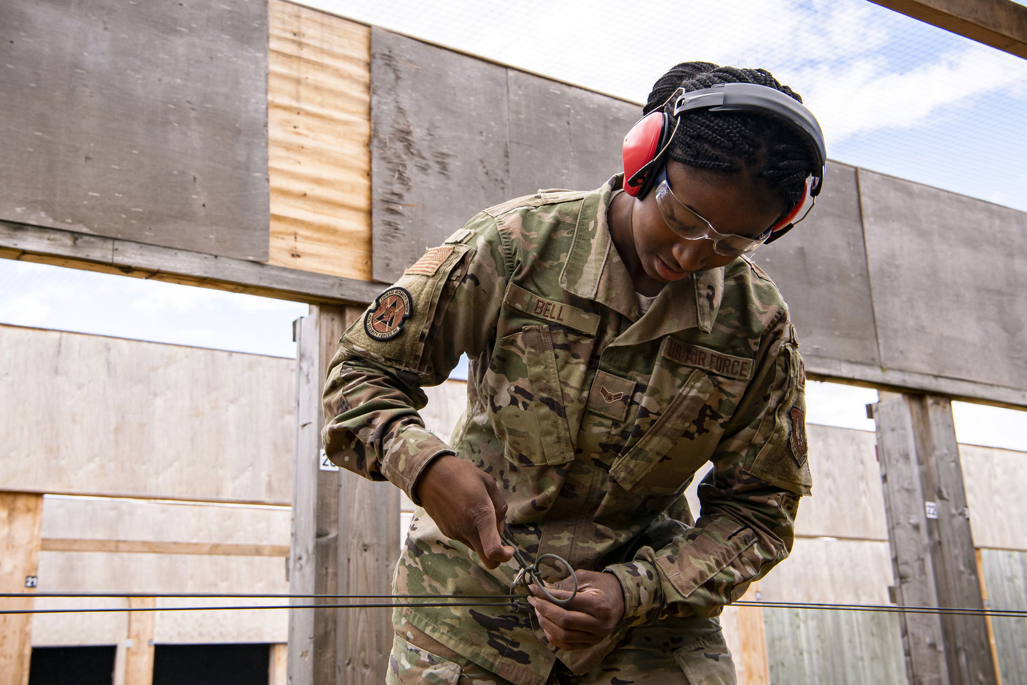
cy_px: 342
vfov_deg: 33.4
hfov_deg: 48.5
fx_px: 1141
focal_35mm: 40
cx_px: 514
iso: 250
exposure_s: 1/320
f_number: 9
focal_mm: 40
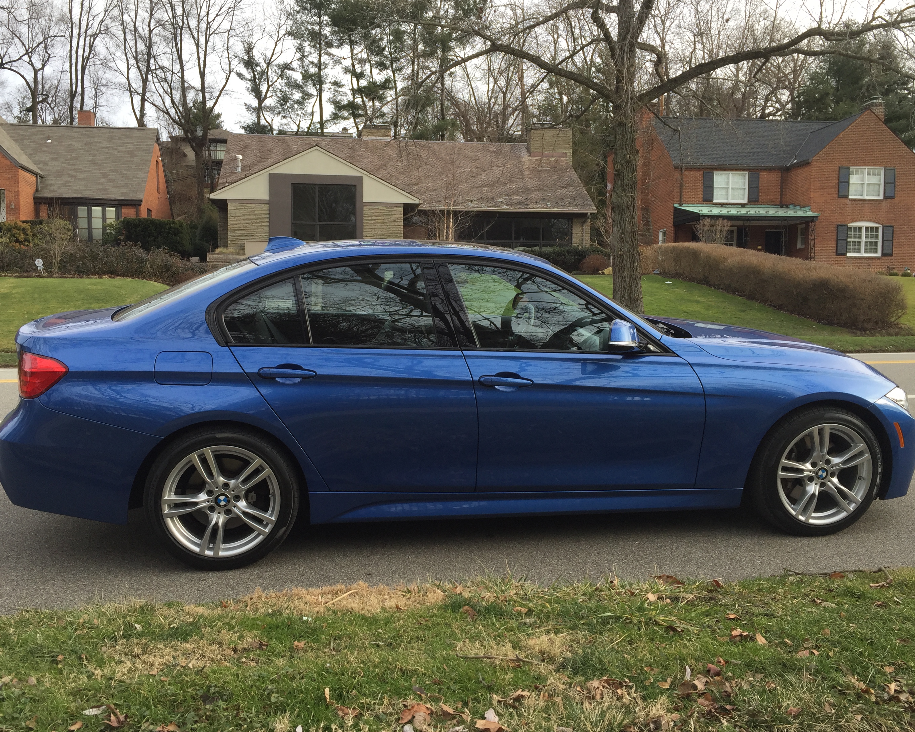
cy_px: 372
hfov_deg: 57.2
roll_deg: -0.3
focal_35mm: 31
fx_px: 839
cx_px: 439
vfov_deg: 47.1
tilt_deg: -3.0
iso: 32
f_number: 2.2
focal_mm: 4.15
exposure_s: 1/299
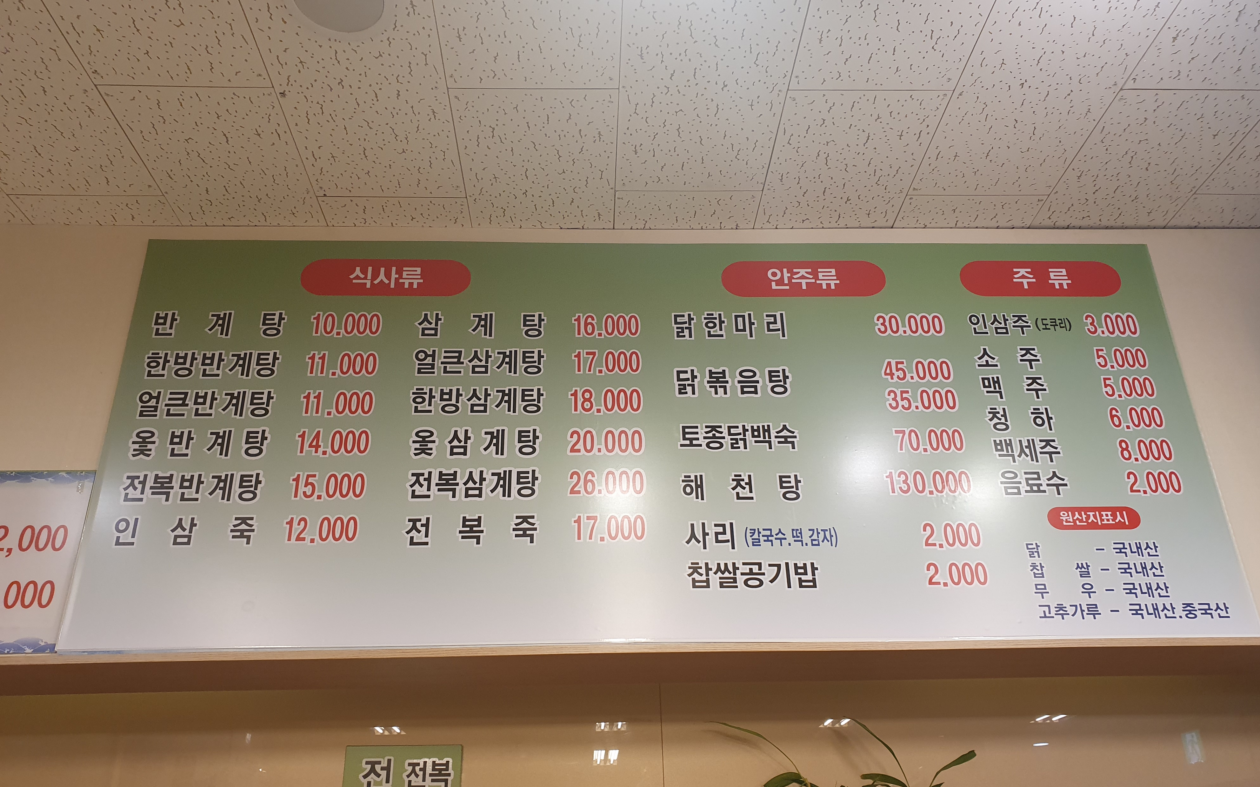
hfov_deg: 66.5
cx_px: 640
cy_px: 433
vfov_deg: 44.5
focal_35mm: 28
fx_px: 961
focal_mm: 4.32
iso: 200
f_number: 2.4
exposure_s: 1/40
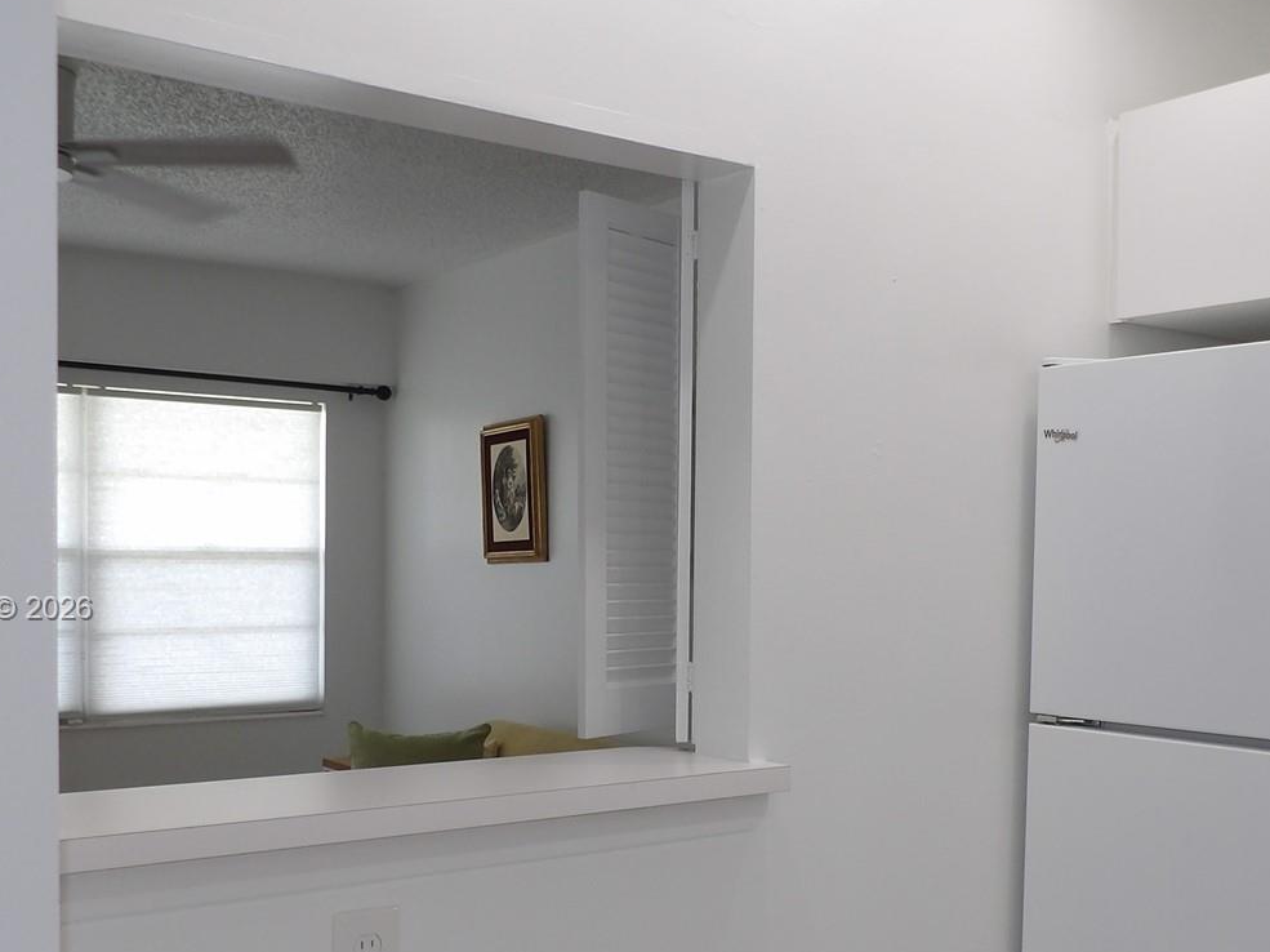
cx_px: 722
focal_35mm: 39
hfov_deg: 47.7
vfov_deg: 36.5
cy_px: 610
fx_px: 1430
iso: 100
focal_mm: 4.3
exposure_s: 1/71
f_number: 2.8
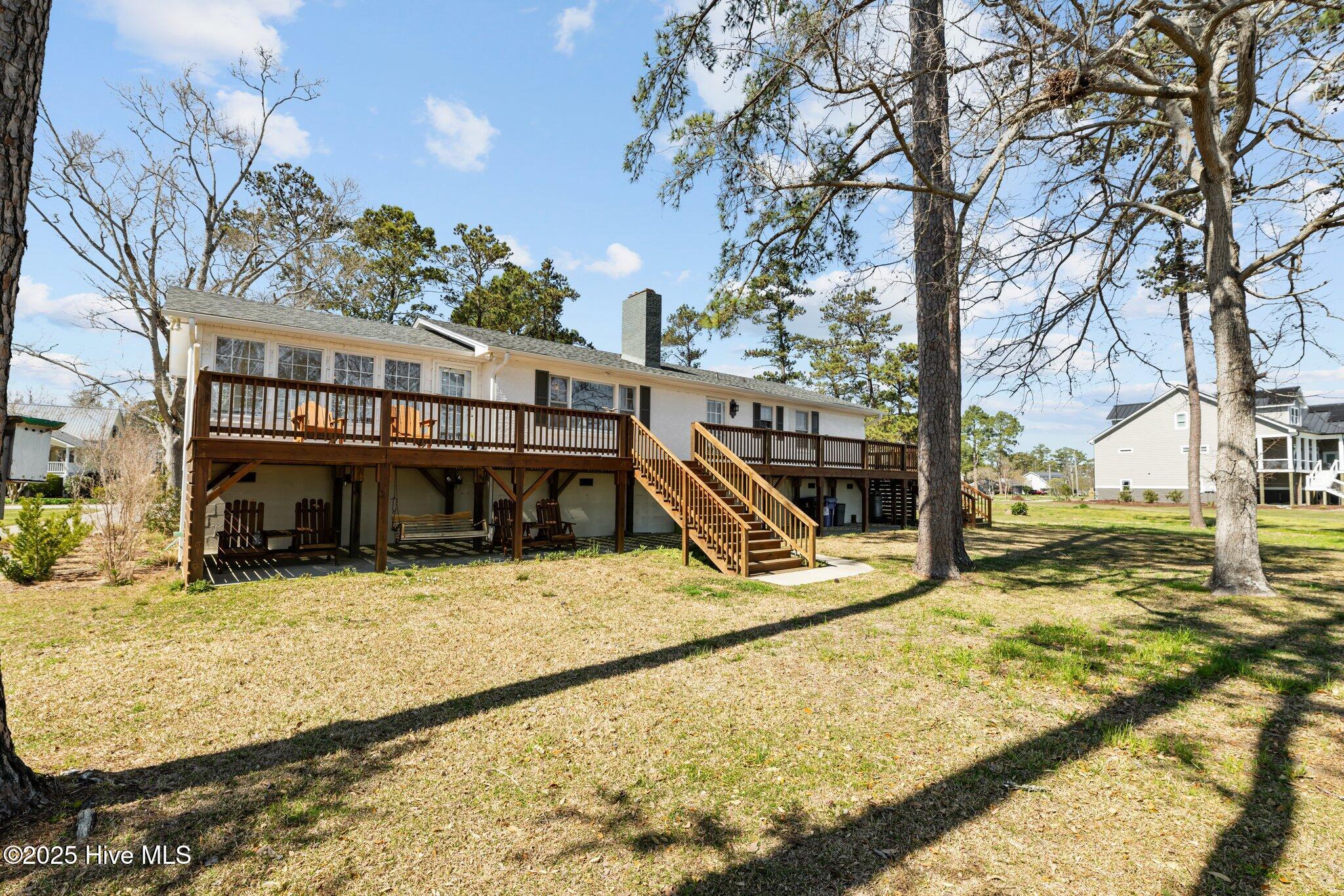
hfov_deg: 96.7
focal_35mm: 16
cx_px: 672
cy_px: 448
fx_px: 597
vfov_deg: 73.7
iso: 100
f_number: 9
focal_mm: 16
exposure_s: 1/125
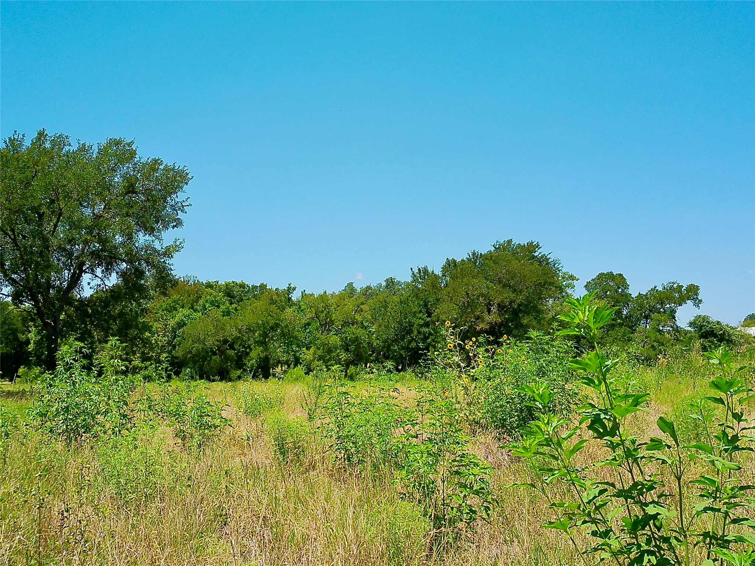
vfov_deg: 53.1
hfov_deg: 67.3
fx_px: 567
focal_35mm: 26
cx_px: 378
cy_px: 283
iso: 100
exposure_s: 1/2048
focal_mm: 6.8
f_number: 2
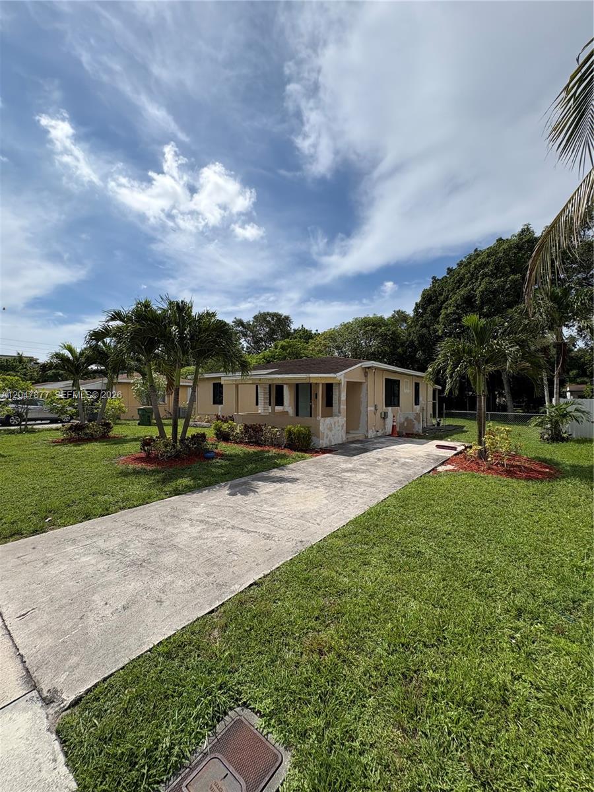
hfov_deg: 85.7
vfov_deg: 102.1
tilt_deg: +1.8
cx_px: 297
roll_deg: -0.1
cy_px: 396
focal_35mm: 14
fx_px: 320
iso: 50
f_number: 2.2
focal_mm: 2.22
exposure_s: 1/3546
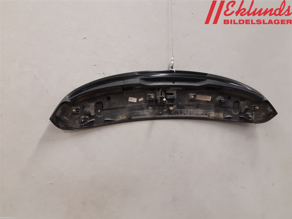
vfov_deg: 53.1
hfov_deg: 67.3
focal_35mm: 26
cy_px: 110
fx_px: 219
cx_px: 146
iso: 200
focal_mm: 3.93
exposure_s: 1/50
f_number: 1.7
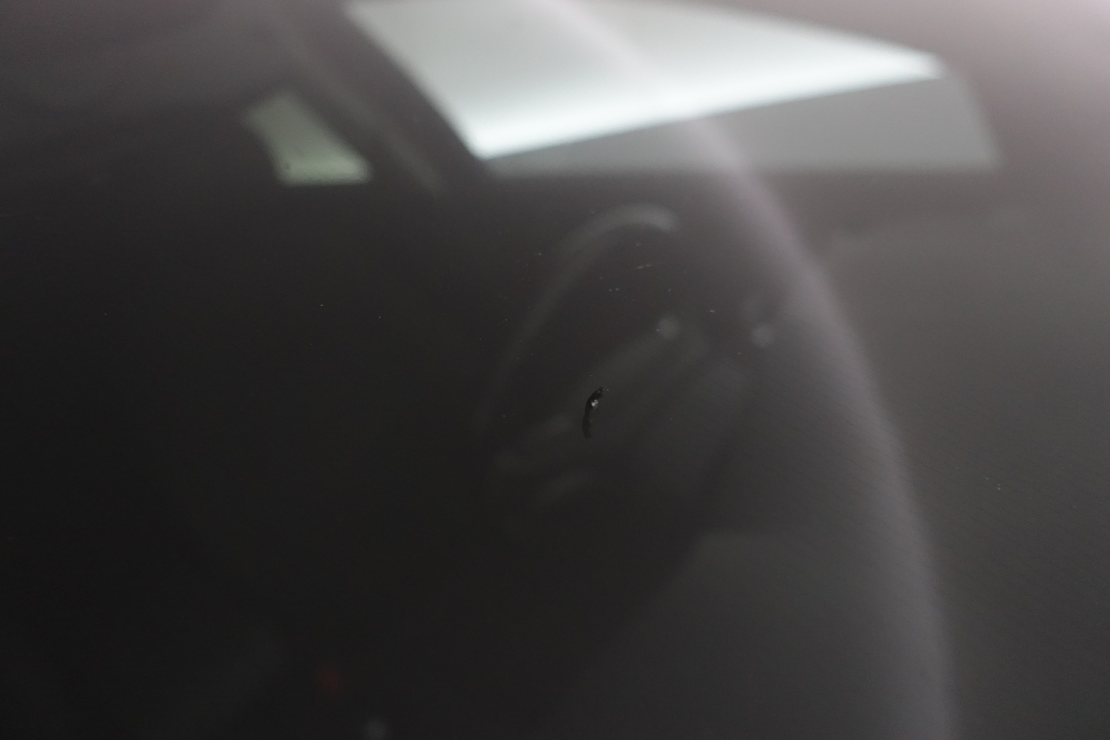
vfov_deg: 53.1
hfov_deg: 73.7
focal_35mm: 24
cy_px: 370
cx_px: 555
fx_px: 740
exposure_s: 1/250
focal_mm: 8.8
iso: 1000
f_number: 2.5
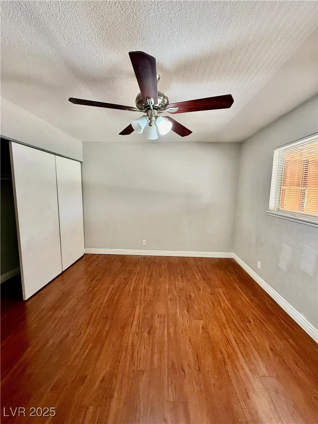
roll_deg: -0.6
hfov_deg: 85.7
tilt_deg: -5.8
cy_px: 212
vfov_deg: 102.1
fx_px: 171
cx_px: 159
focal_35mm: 14
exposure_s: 1/60
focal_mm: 2.22
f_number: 2.2
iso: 250
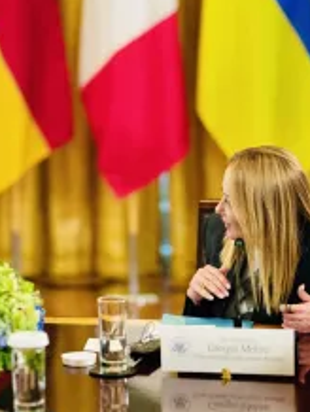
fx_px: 1871
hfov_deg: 9.5
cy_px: 233
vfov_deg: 12.6
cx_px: 110
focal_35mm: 157
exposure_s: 1/250
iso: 3200
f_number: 2
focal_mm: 89
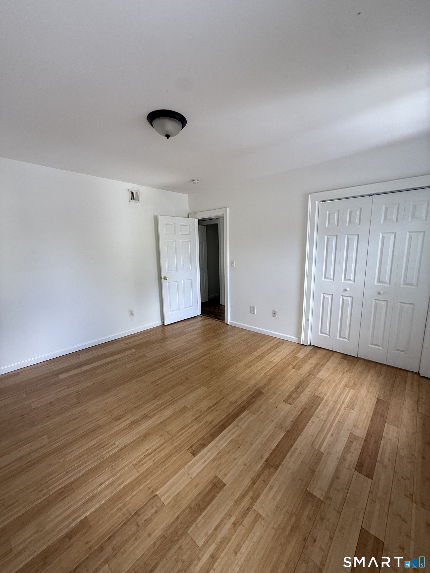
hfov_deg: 85.7
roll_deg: +0.8
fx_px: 232
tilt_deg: -10.1
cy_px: 286
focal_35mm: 14
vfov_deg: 102.1
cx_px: 215
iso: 100
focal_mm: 2.22
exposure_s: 1/99
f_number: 2.2
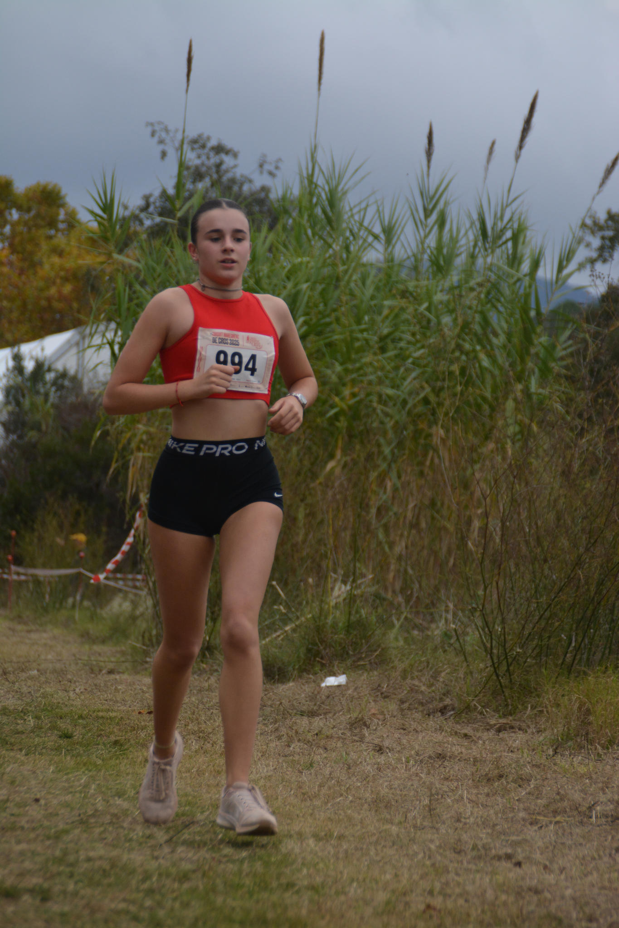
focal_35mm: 225
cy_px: 464
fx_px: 5804
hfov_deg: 6.1
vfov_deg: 9.1
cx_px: 310
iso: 500
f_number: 6.3
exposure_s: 1/1000
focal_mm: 150
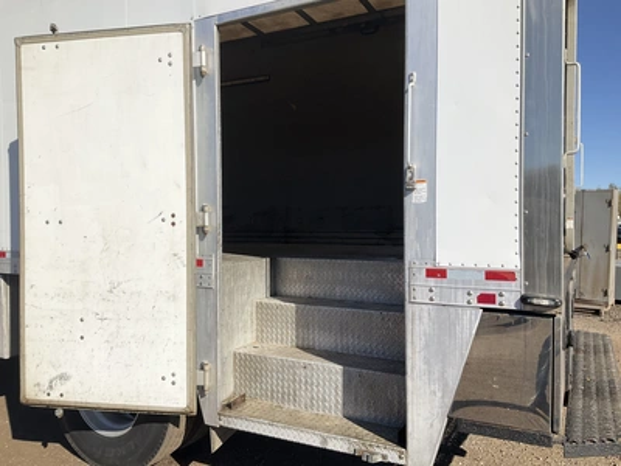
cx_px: 310
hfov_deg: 61.7
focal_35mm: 29
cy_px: 233
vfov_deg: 48.2
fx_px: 520
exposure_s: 1/3322
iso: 25
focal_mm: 3
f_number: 1.8
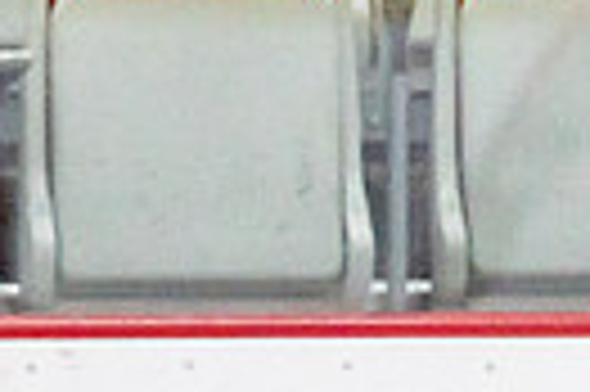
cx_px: -634
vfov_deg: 0.9
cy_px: 857
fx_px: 24307
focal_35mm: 1485
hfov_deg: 1.4
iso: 3200
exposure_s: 1/1250
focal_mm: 200
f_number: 2.8
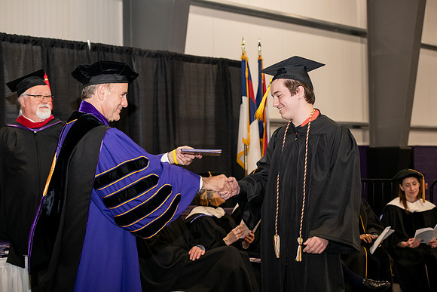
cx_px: 218
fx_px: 850
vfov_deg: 19.5
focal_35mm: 70
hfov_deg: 28.8
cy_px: 146
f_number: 5
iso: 2000
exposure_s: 1/200
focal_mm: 70
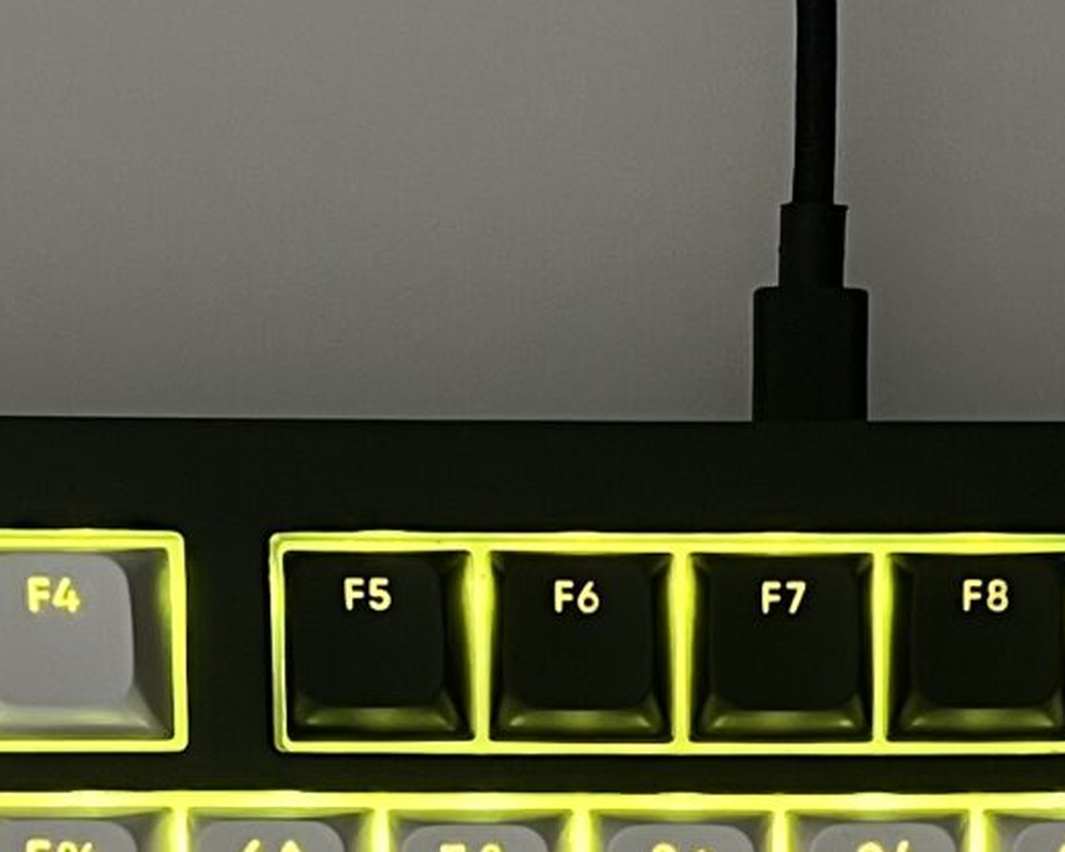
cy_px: 1200
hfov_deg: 15.3
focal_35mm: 125
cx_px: 784
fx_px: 3940
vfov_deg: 11.9
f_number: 1.5
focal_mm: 5.7
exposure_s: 1/50
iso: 160
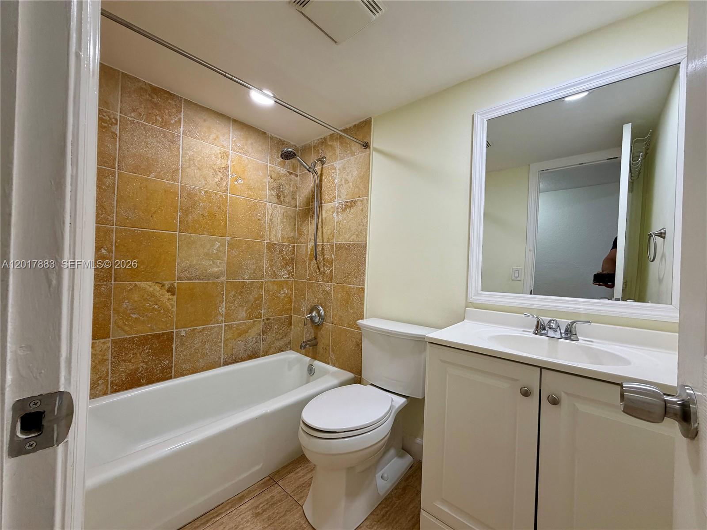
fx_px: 286
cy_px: 265
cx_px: 354
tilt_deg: +0.0
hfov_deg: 102.1
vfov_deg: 85.7
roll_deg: -2.1
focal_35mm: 14
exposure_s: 1/120
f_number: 2.2
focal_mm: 2.22
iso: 160
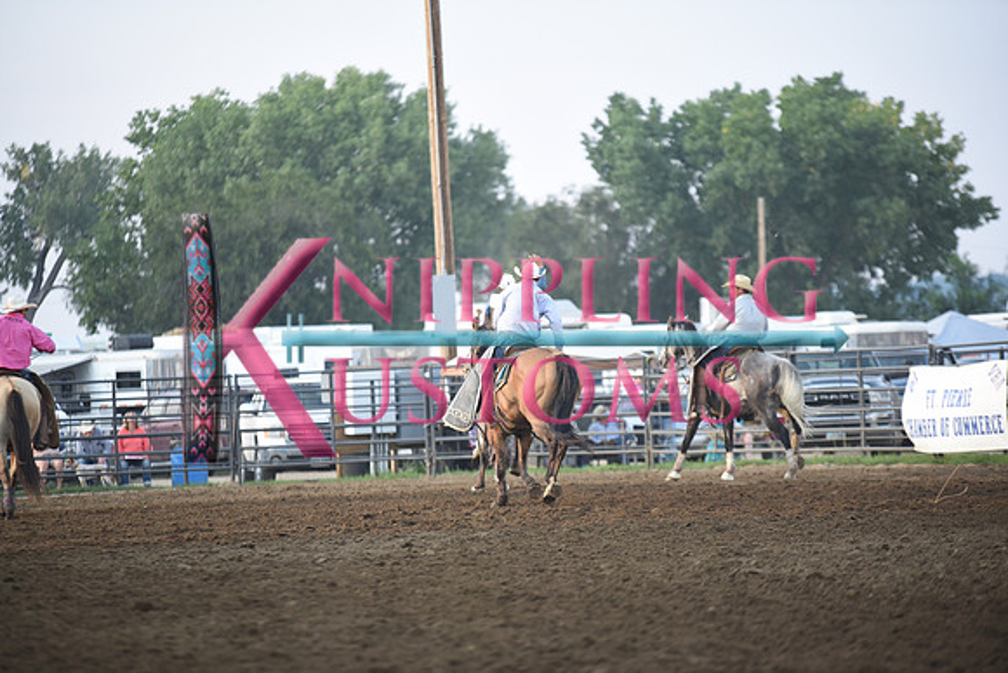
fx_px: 5601
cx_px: 504
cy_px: 336
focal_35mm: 200
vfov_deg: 6.9
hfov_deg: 10.3
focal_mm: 200
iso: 1250
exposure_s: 1/1600
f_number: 2.8
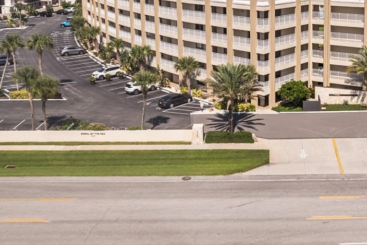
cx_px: 294
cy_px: 31
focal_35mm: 50
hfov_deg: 38.1
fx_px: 510
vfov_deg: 26.2
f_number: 2.8
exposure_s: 1/125
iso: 100
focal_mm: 8.38
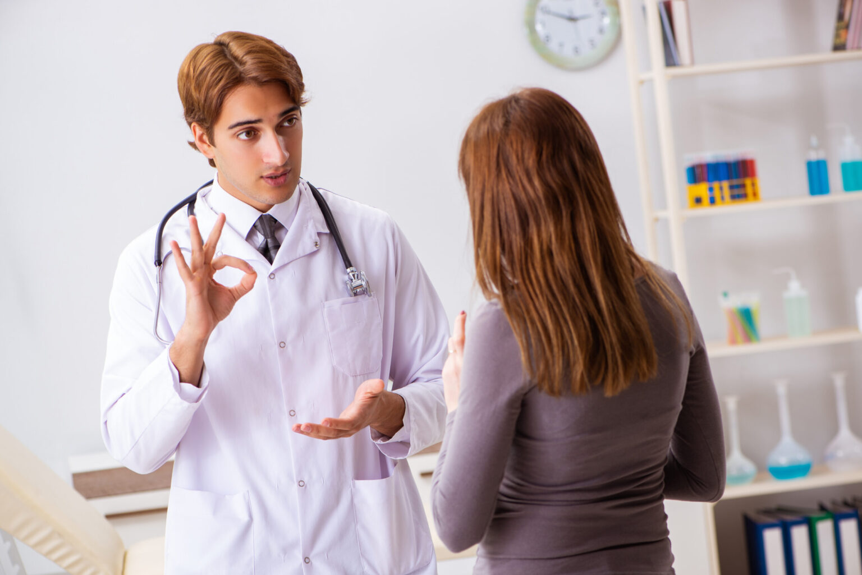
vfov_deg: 13.0
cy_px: 288
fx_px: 2515
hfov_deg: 19.5
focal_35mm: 105
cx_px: 431
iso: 100
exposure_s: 1/100
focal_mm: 105
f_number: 5.6
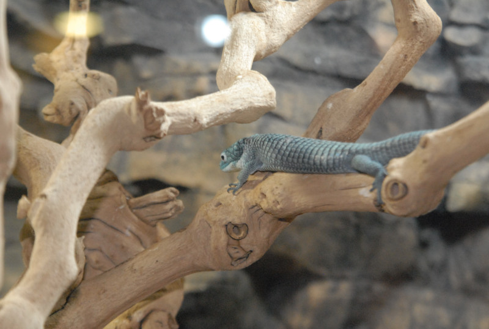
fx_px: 1531
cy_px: 164
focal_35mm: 112
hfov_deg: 18.1
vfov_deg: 12.2
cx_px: 244
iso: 1600
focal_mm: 75
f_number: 5.6
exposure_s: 1/60
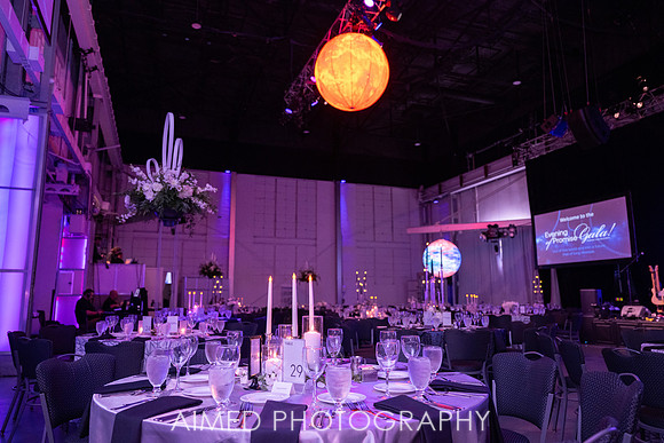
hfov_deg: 70.3
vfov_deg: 50.3
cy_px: 221
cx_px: 324
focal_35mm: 26
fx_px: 472
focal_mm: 24
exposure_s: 1/200
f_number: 2.8
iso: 1600
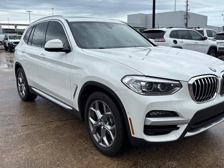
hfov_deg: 55.3
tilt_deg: -8.7
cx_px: 119
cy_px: 79
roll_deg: +1.6
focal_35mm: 33
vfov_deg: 42.9
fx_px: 214
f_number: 1.78
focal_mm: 6.76
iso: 80
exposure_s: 1/4673
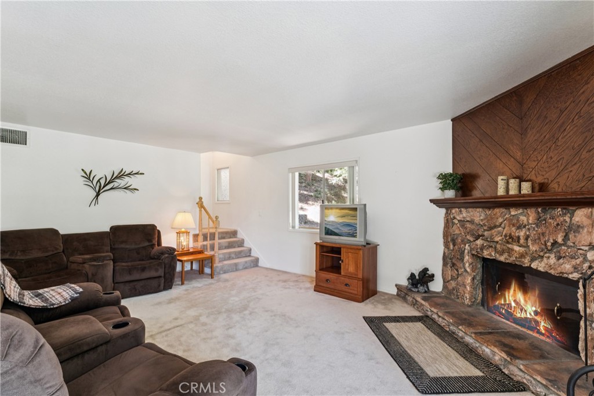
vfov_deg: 72.4
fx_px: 270
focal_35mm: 16
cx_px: 297
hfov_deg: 95.3
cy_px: 198
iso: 100
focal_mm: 16.4
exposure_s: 1.3
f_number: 13
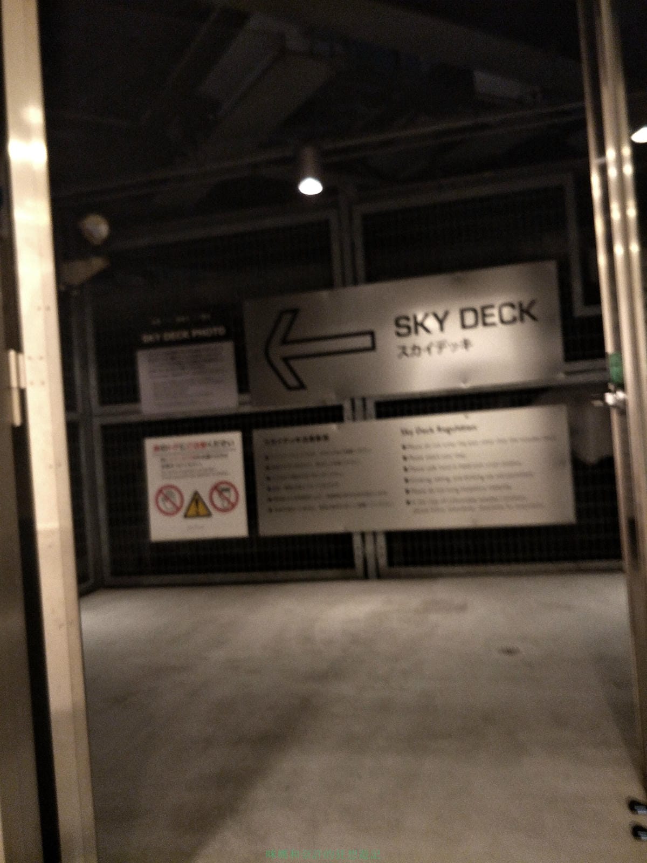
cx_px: 324
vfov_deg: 71.6
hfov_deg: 56.8
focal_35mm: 24
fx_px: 598
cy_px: 432
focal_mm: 4.1
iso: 405
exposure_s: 1/20
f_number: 1.7
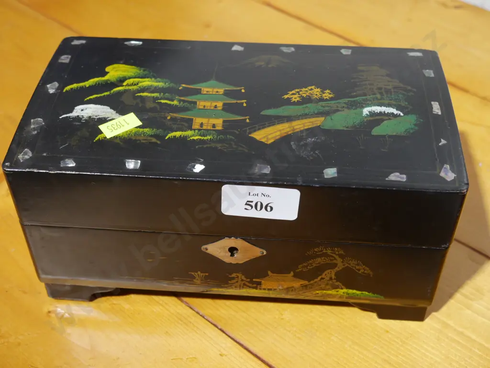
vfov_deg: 29.1
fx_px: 708
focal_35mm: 50
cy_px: 184
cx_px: 245
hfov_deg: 38.2
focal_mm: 25
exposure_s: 1/60
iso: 1000
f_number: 5.3
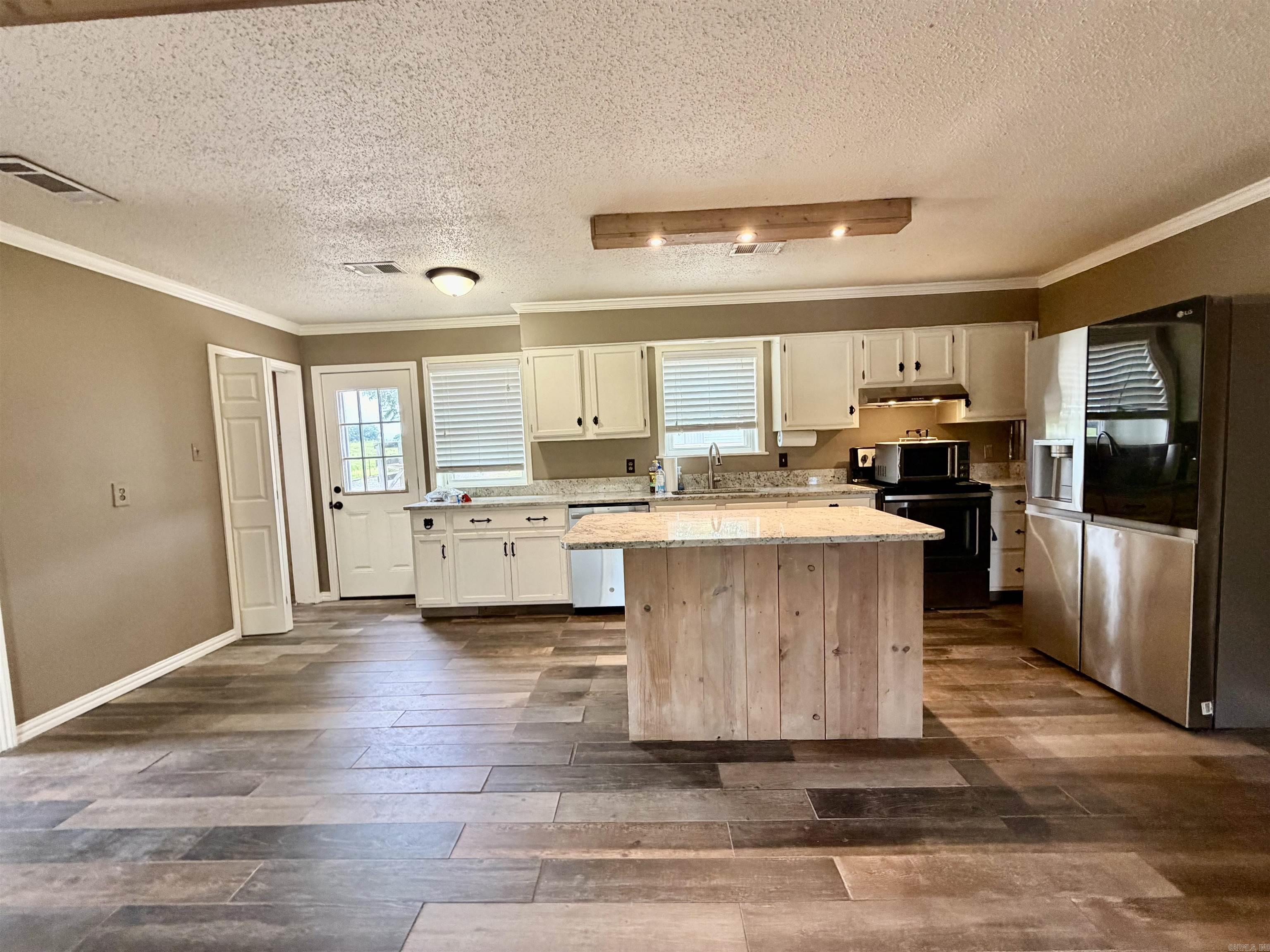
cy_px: 476
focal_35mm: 14
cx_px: 635
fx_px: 514
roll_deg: +2.0
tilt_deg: -2.9
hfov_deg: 102.1
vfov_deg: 85.7
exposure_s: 1/60
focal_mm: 2.22
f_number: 2.2
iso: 250
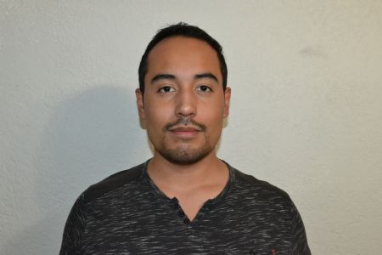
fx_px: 414
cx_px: 191
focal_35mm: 39
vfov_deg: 34.2
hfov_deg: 49.6
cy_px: 128
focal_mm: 26
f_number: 8
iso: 3200
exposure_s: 1/60
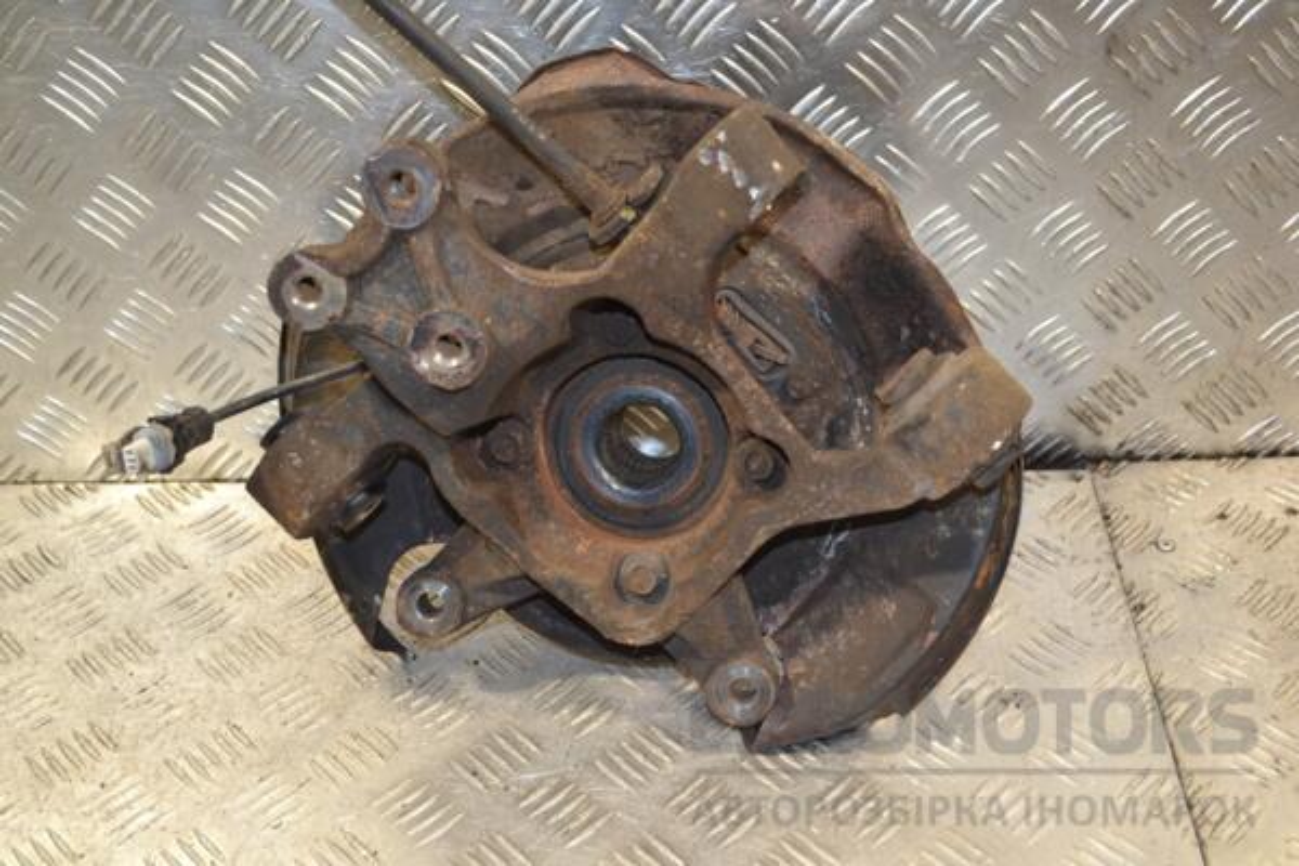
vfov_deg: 29.9
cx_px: 650
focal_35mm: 45
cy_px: 433
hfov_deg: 43.6
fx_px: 1624
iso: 400
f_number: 4.5
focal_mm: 30
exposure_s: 1/80
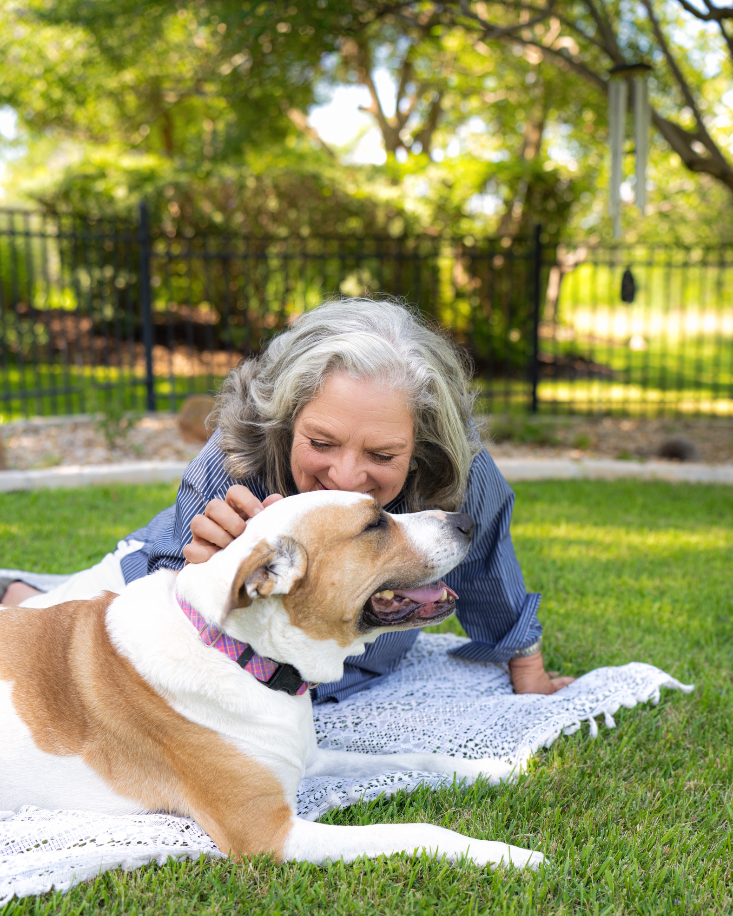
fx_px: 1085
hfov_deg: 37.3
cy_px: 514
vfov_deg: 45.7
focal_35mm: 40
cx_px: 364
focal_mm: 35
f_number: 2.8
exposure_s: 1/320
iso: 160
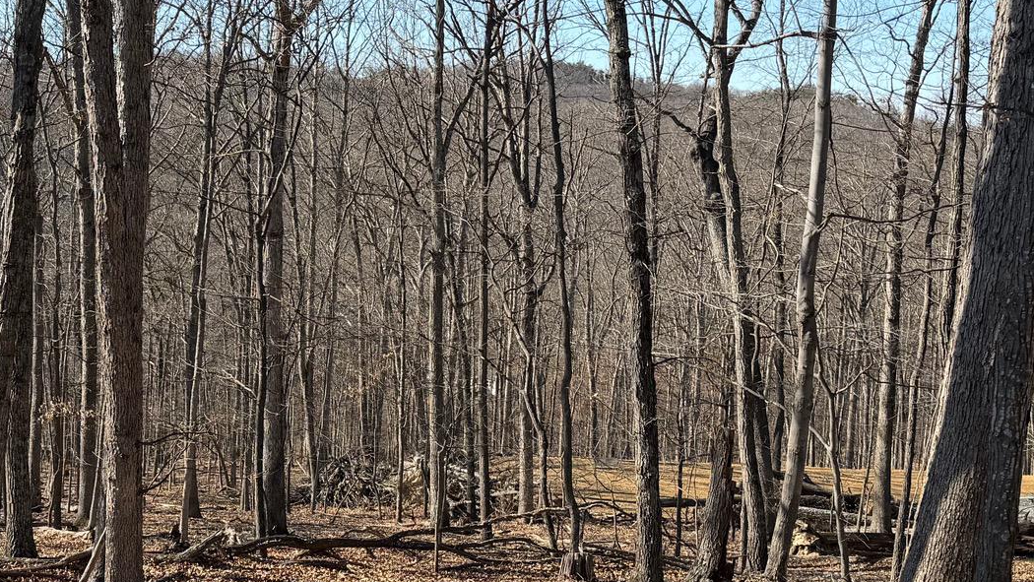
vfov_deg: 23.4
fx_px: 1399
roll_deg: -1.8
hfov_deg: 39.6
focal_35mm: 51
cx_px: 279
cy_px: 373
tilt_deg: -9.9
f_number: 1.78
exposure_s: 1/1901
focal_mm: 6.76
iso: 80
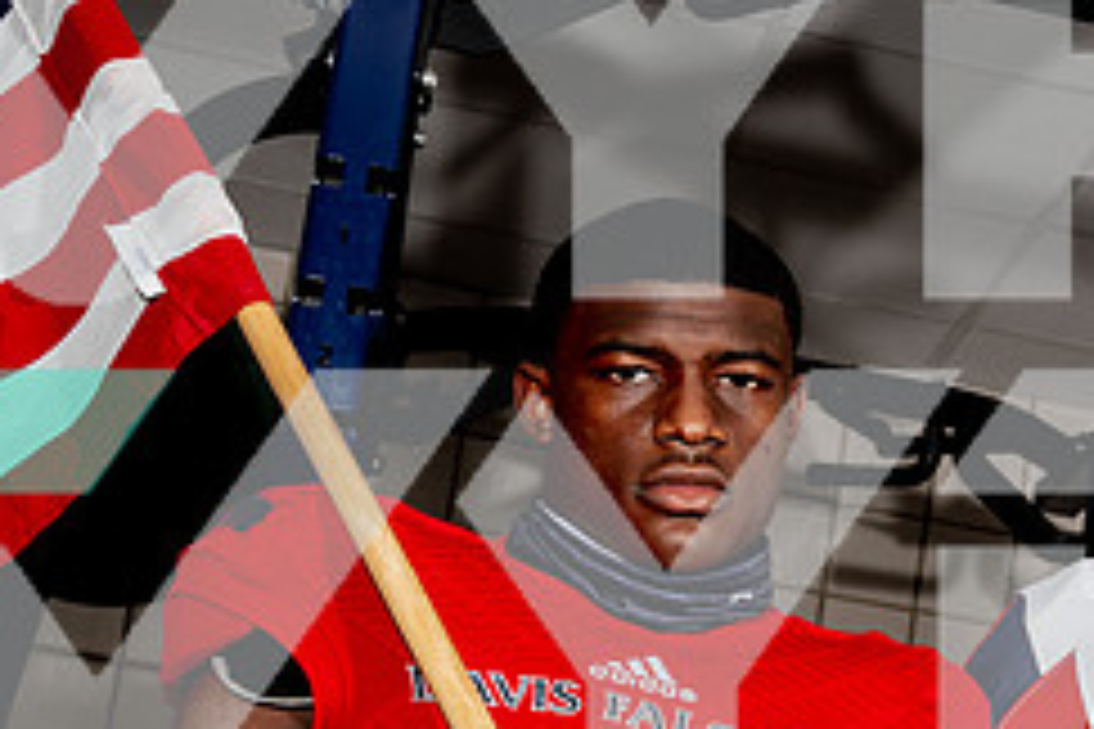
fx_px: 2826
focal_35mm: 93
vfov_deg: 14.4
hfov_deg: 21.7
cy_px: 780
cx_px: 830
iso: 100
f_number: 6.3
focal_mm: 32
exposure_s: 1/125
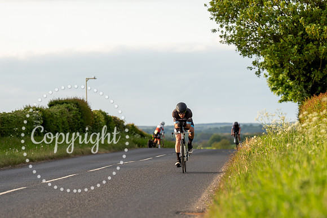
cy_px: 129
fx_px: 1862
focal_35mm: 205
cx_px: 179
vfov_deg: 6.7
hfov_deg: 10.0
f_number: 4
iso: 200
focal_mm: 150
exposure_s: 1/1000
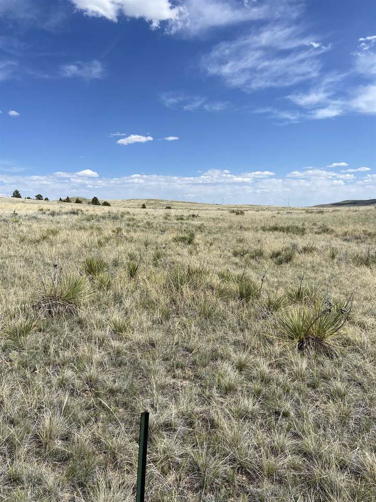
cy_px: 251
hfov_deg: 53.1
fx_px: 377
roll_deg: -0.4
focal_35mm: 26
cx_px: 188
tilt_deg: -7.1
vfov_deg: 67.3
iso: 32
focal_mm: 4.25
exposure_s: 1/4608
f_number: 1.8
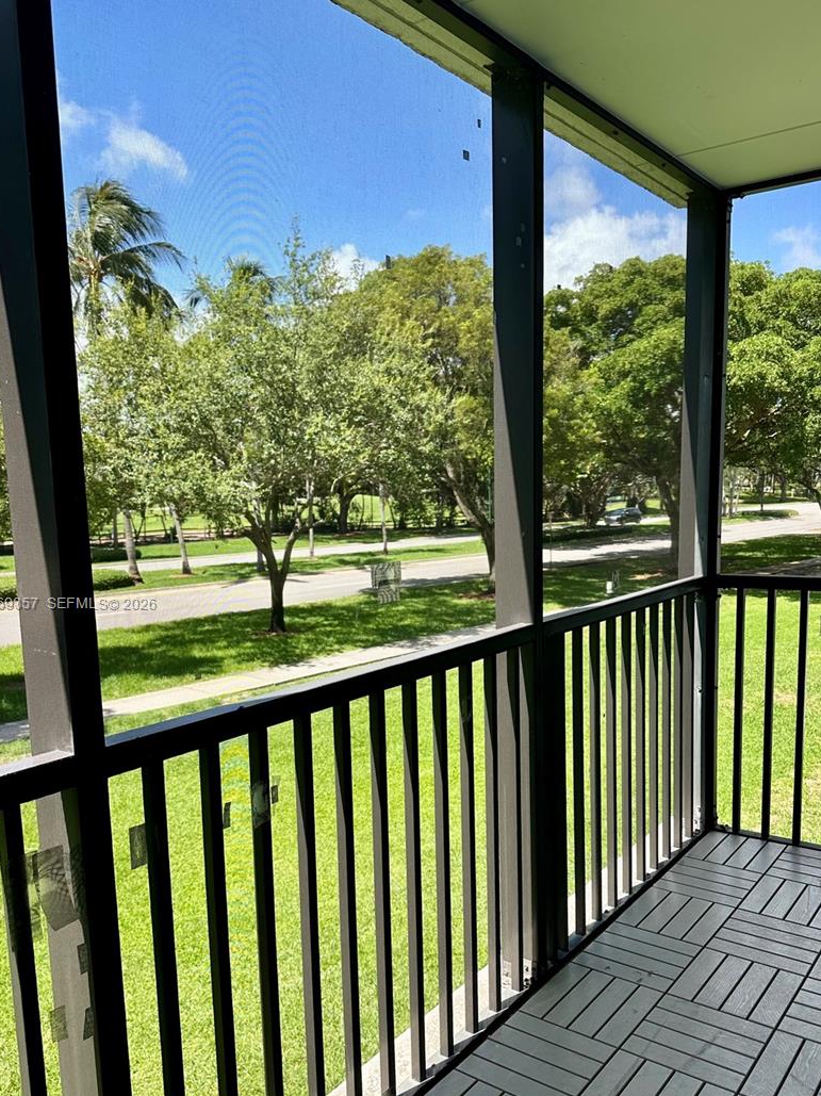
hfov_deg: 49.7
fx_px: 886
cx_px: 438
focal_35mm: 28
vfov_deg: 63.3
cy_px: 605
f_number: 1.78
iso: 80
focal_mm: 6.86
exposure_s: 1/1183
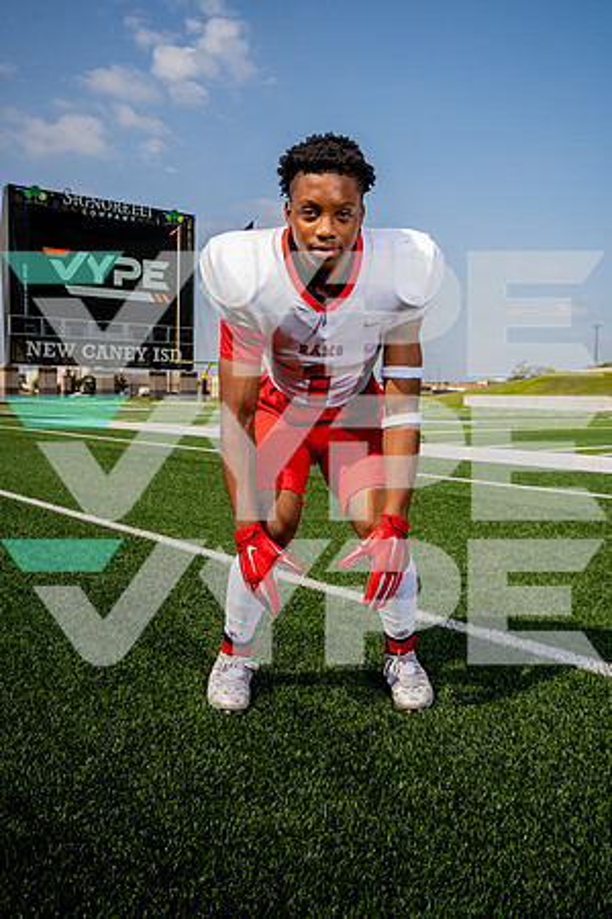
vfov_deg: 57.2
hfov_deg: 40.0
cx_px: 306
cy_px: 460
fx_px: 841
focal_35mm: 33
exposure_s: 1/250
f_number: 7.1
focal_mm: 33
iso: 100
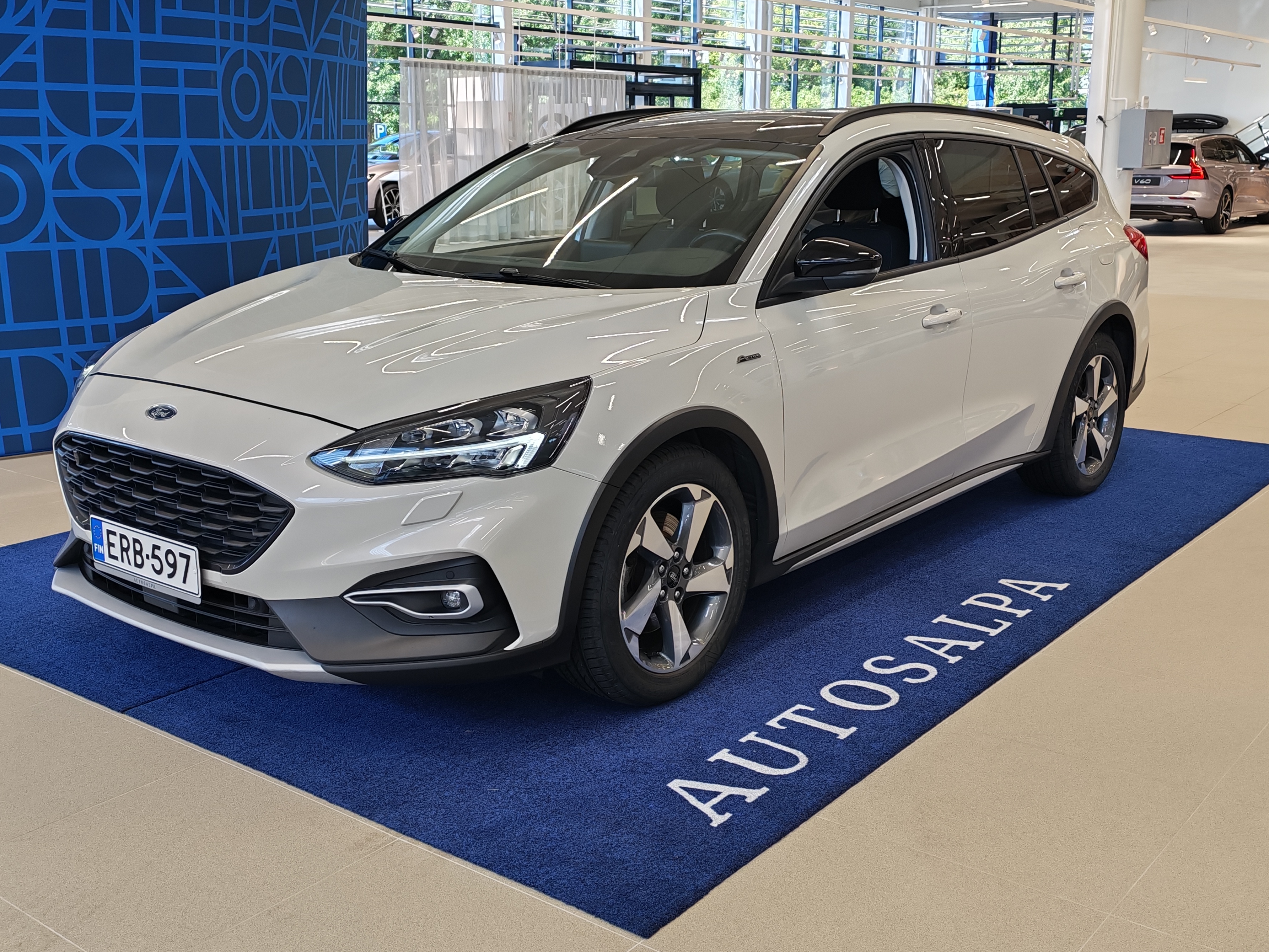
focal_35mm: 39
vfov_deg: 36.8
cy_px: 431
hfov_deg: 47.8
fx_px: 1430
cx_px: 588
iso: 160
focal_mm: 6.12
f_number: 1.9
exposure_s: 1/100
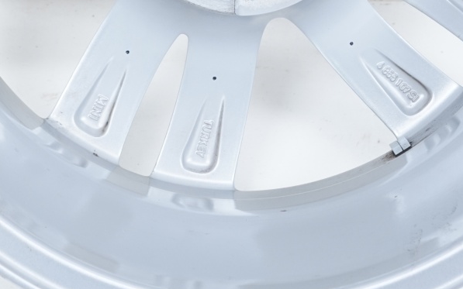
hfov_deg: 17.7
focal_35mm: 118
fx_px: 1489
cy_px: -124
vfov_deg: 10.8
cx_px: 210
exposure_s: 1/125
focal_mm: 36
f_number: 7.1
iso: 250
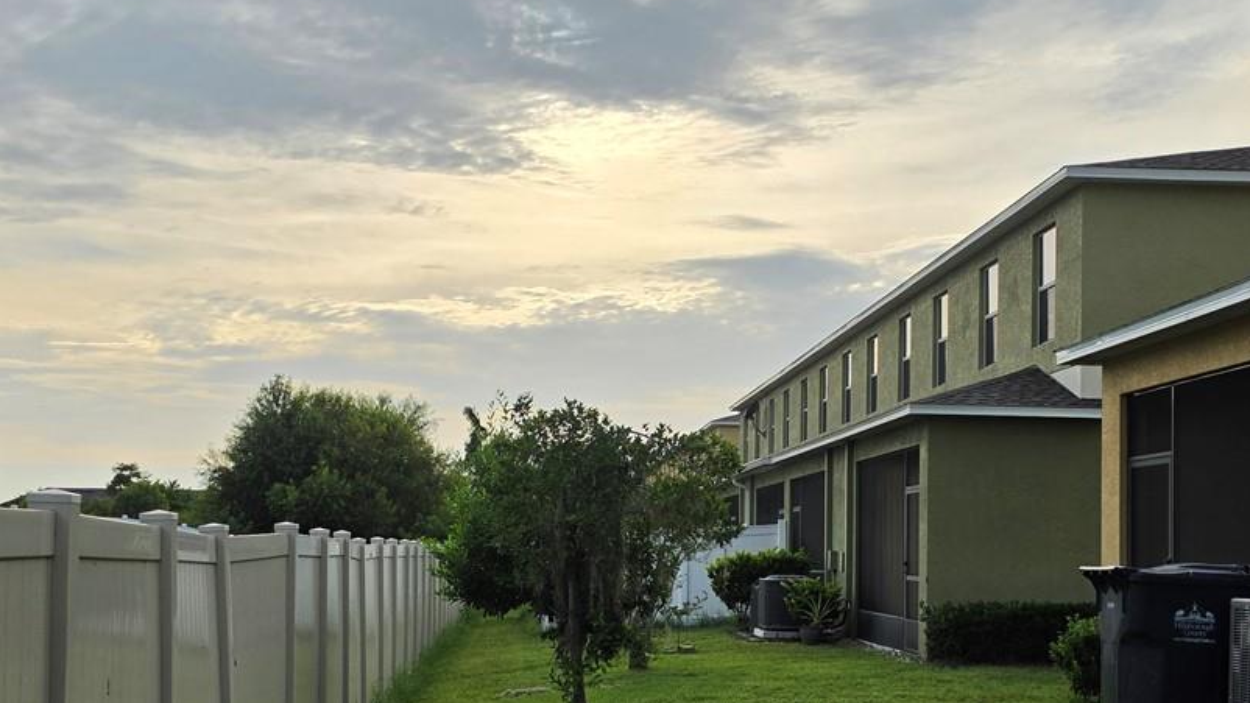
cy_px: 461
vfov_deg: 23.9
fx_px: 1657
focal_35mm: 50
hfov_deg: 41.3
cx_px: 670
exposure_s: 1/7939
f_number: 1.4
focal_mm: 6.5
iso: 50
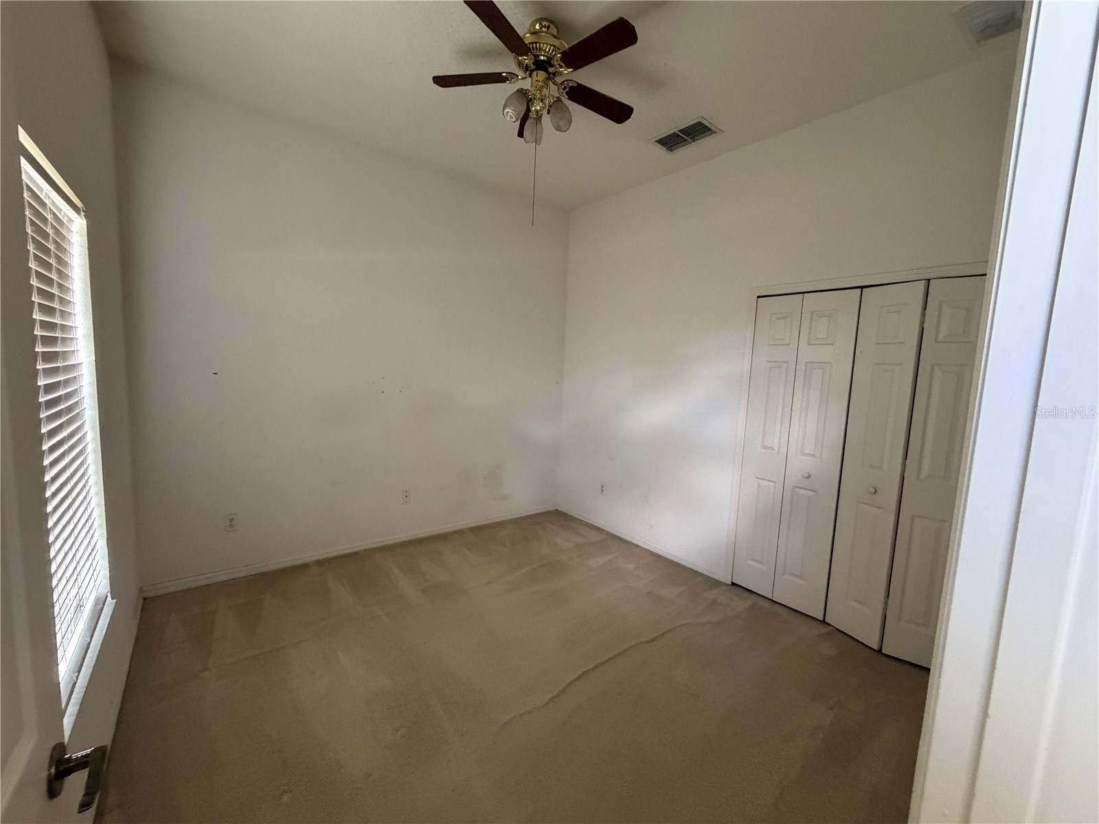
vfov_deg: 85.7
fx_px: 444
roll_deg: -1.6
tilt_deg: -5.6
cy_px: 412
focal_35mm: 14
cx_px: 550
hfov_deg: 102.1
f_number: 2.2
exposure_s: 1/60
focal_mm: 2.22
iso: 500
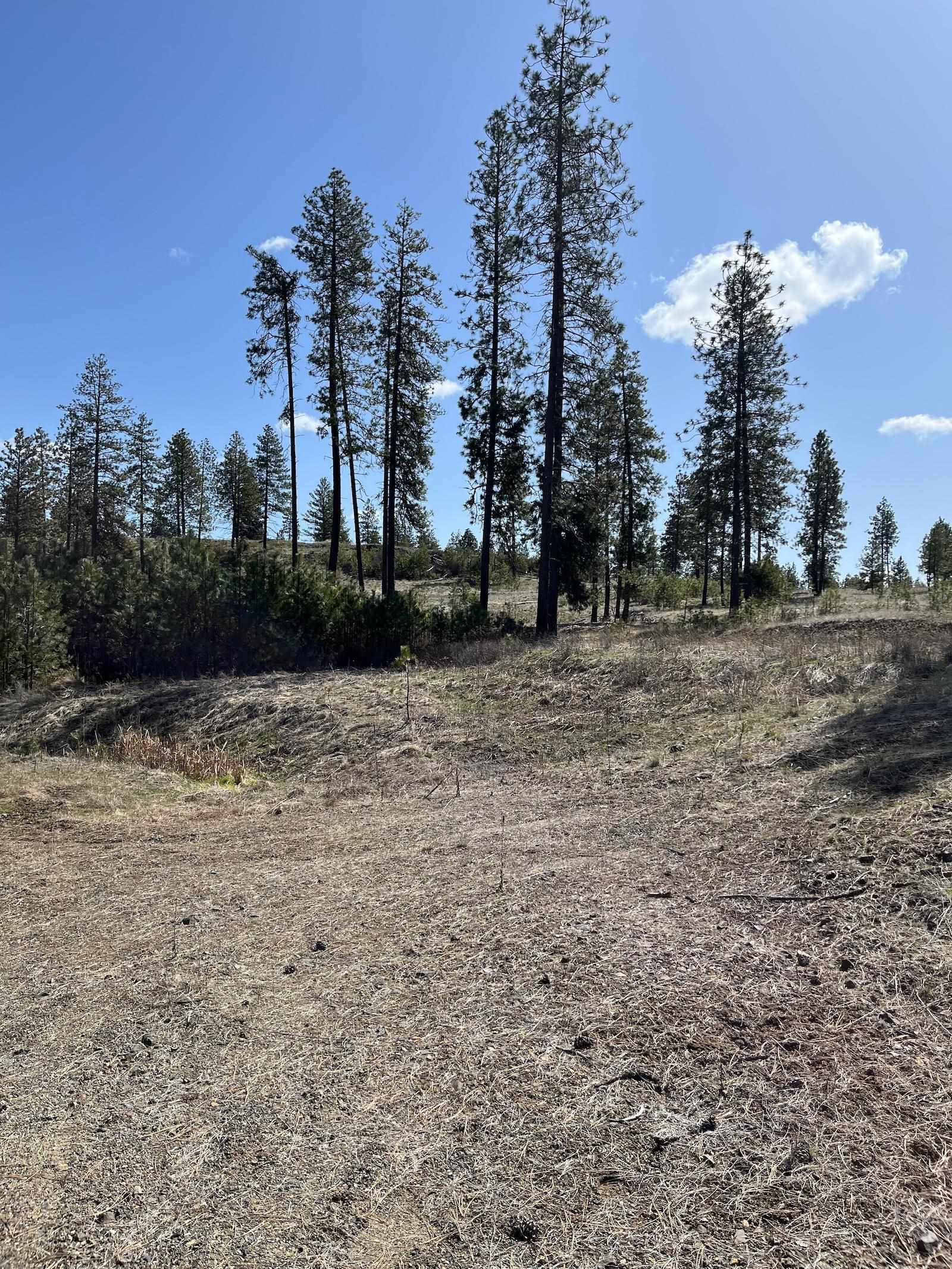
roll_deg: -1.1
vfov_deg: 67.3
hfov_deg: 53.1
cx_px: 476
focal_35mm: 26
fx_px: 954
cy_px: 634
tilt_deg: -1.6
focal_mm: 5.1
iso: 50
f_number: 1.6
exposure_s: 1/3876
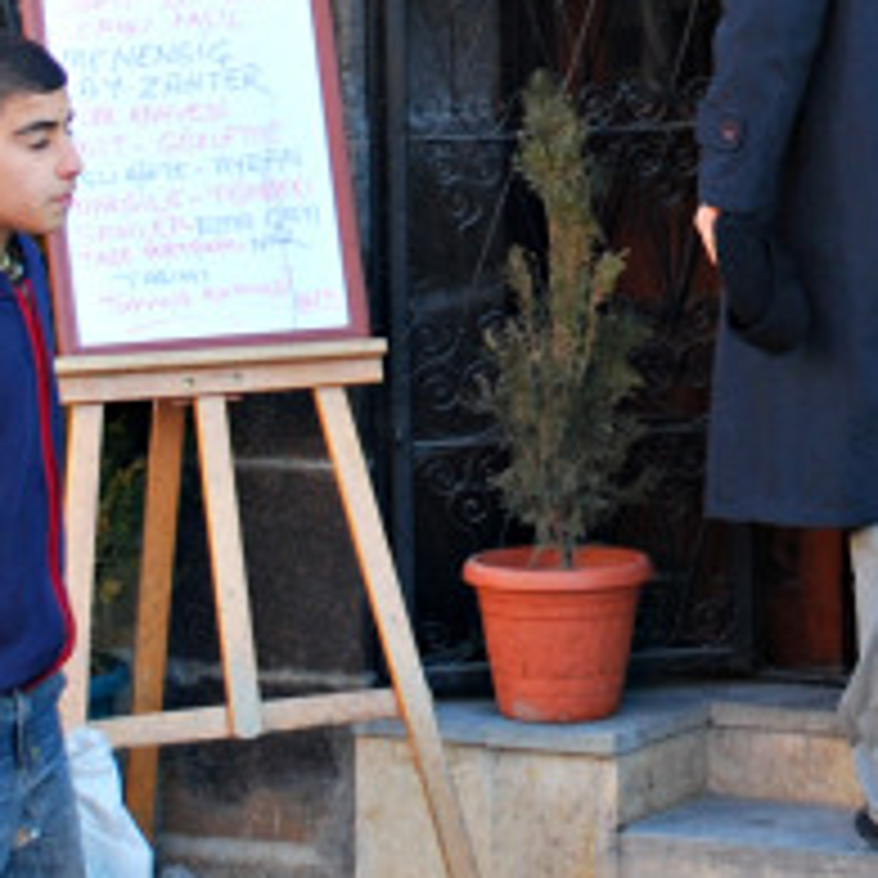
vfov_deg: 10.2
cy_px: -207
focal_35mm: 168
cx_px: 991
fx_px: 4821
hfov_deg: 10.3
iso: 200
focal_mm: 32
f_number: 4.8
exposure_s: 1/60
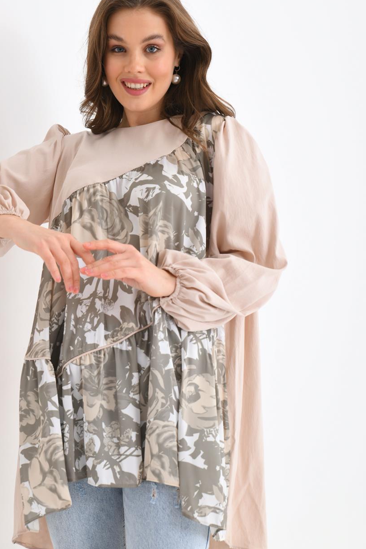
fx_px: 976
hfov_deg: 21.2
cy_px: 261
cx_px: 167
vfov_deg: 31.4
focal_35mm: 64
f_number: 6.3
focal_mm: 52
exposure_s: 1/125
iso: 160
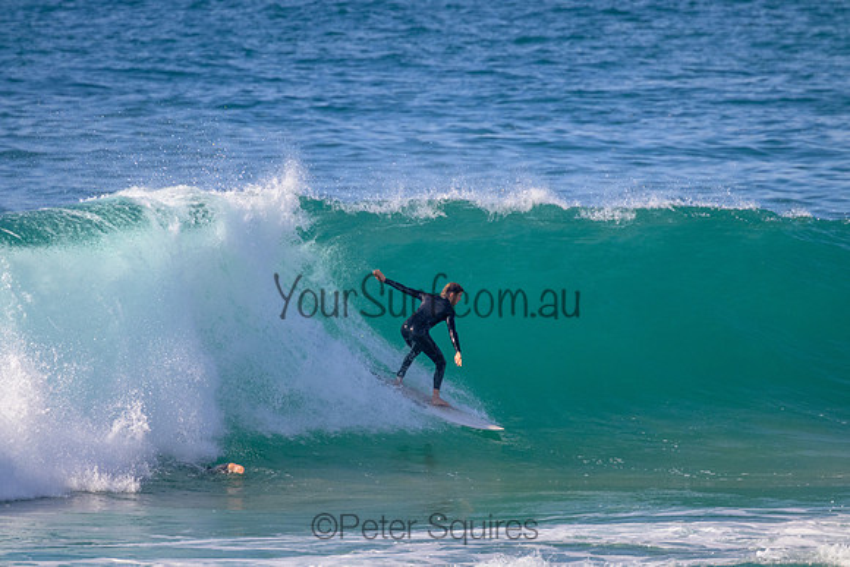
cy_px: 284
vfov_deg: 1.7
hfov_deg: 2.6
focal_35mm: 800
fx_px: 18892
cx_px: 425
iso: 2000
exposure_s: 1/2000
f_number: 11
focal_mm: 800
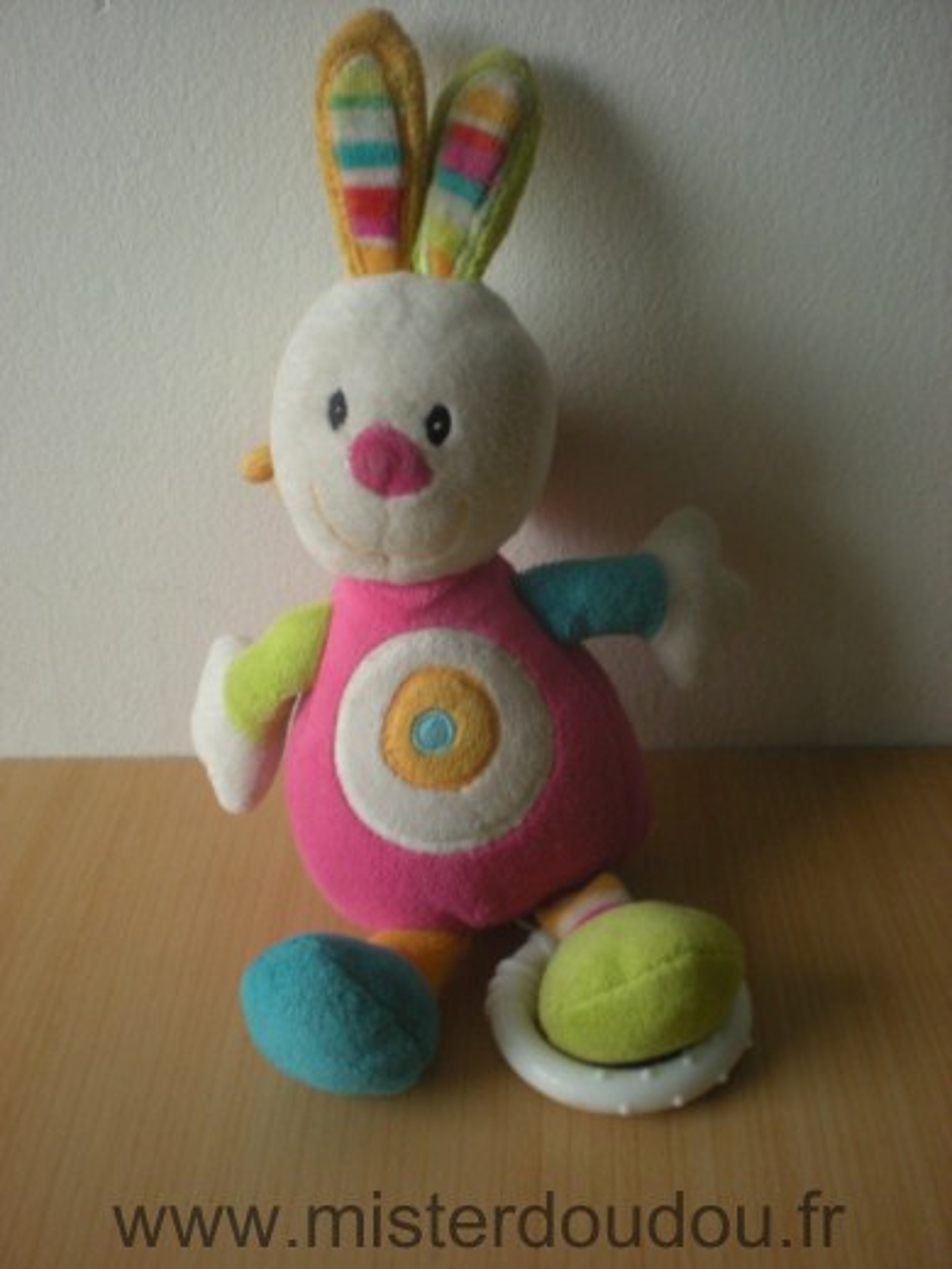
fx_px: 1393
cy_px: 634
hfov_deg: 37.7
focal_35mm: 38
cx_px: 476
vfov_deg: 49.0
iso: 200
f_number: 3.1
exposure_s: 1/22
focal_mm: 6.3
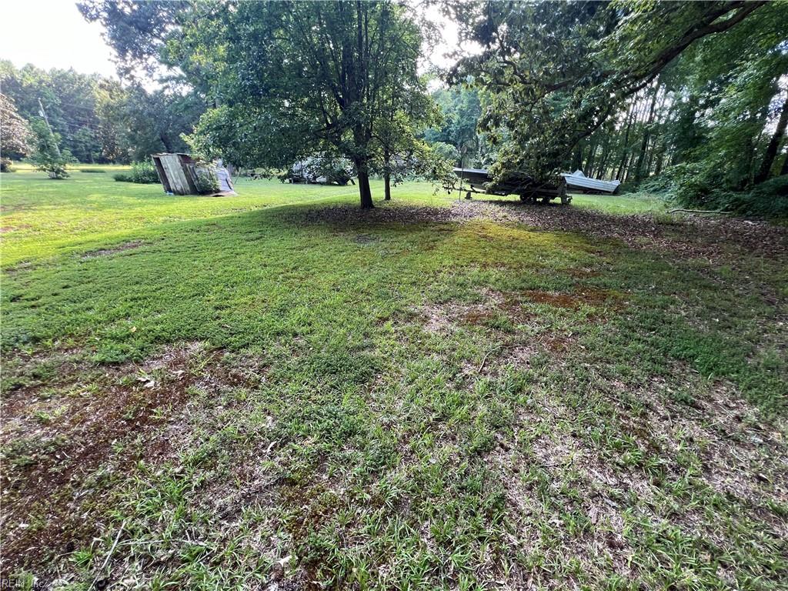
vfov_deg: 89.9
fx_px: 296
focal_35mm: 13
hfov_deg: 106.2
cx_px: 394
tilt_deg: -24.2
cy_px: 296
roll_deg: -2.7
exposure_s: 1/99
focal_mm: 1.57
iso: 80
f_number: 1.8
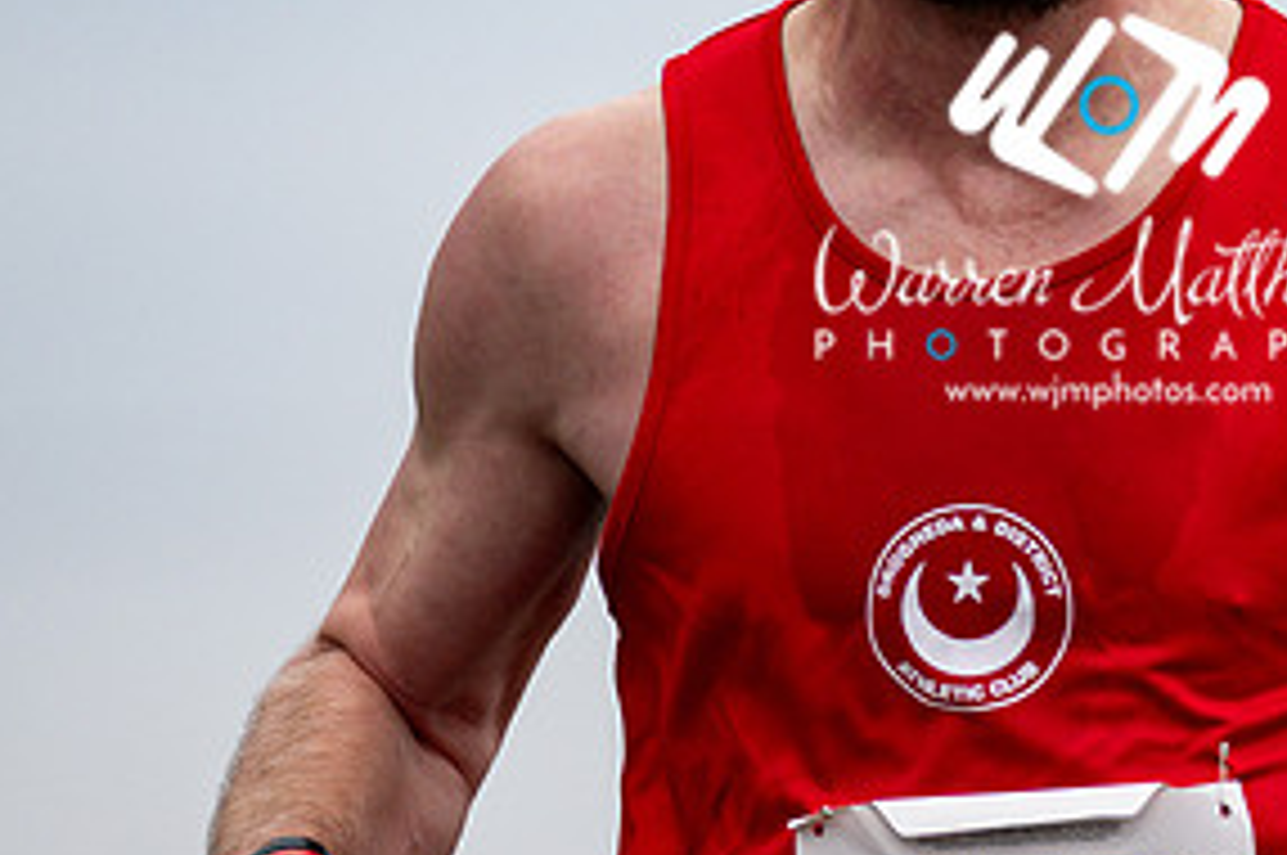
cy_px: 202
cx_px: 1107
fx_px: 32566
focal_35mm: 912
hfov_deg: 2.3
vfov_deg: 1.5
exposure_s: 1/1600
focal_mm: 300
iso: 450
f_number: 2.8
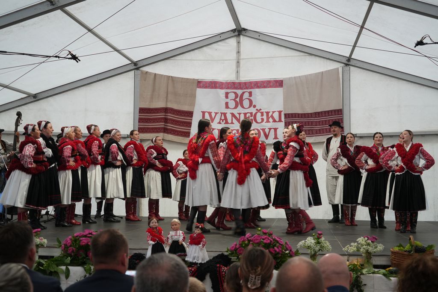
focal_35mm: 47
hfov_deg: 41.9
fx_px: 572
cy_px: 146
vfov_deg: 28.7
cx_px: 219
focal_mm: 47
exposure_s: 1/50
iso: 1250
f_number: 4.5
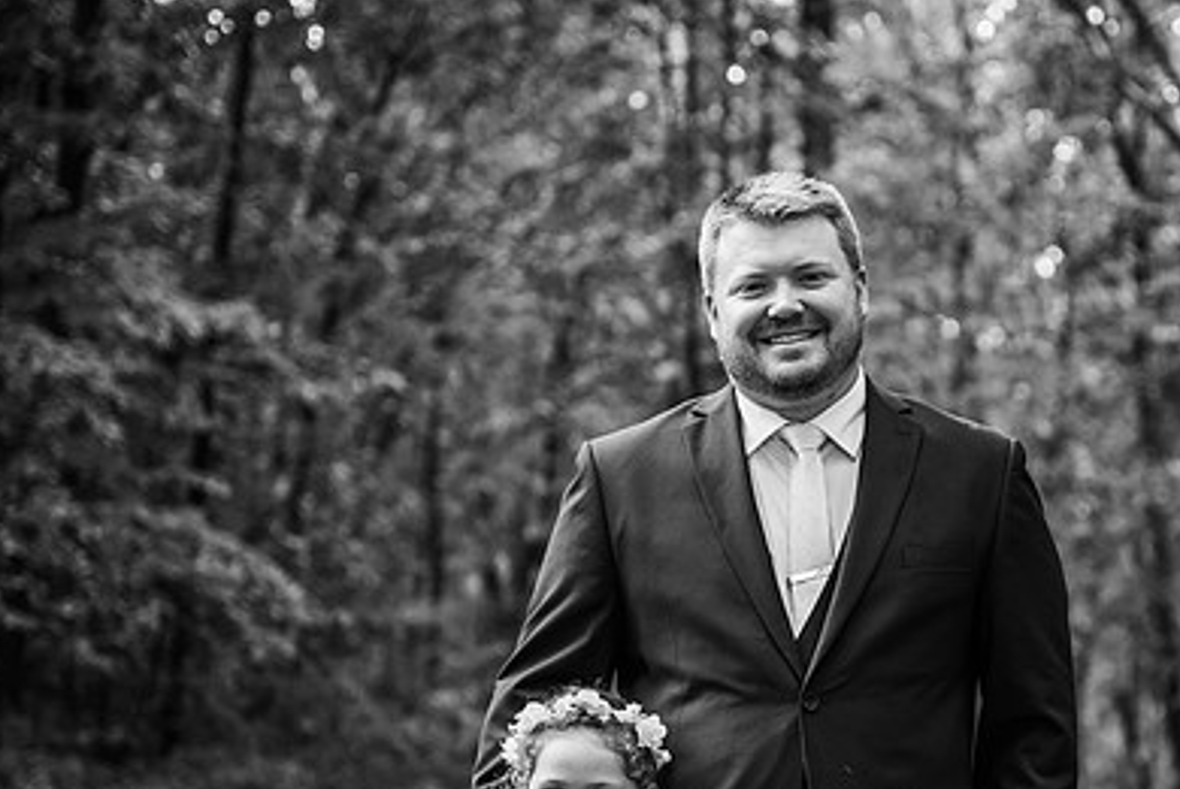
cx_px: 808
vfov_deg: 13.6
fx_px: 3314
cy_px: 549
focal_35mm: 101
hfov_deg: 20.1
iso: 200
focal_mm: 68
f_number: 2.8
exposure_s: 1/400
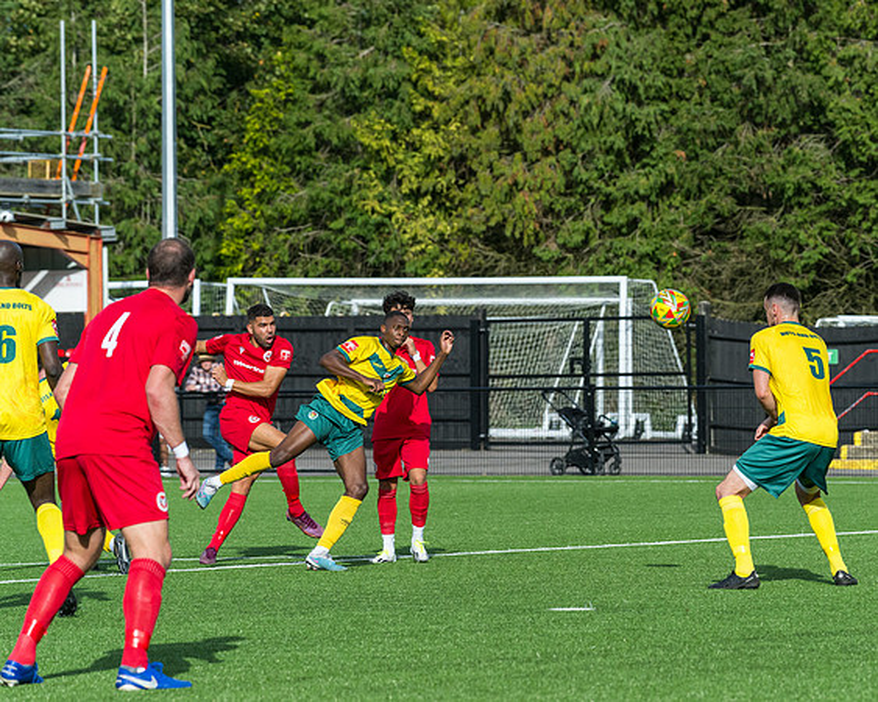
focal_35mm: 213
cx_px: 532
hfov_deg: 9.1
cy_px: 240
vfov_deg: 7.3
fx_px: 5526
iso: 400
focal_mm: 135
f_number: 5
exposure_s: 1/4000
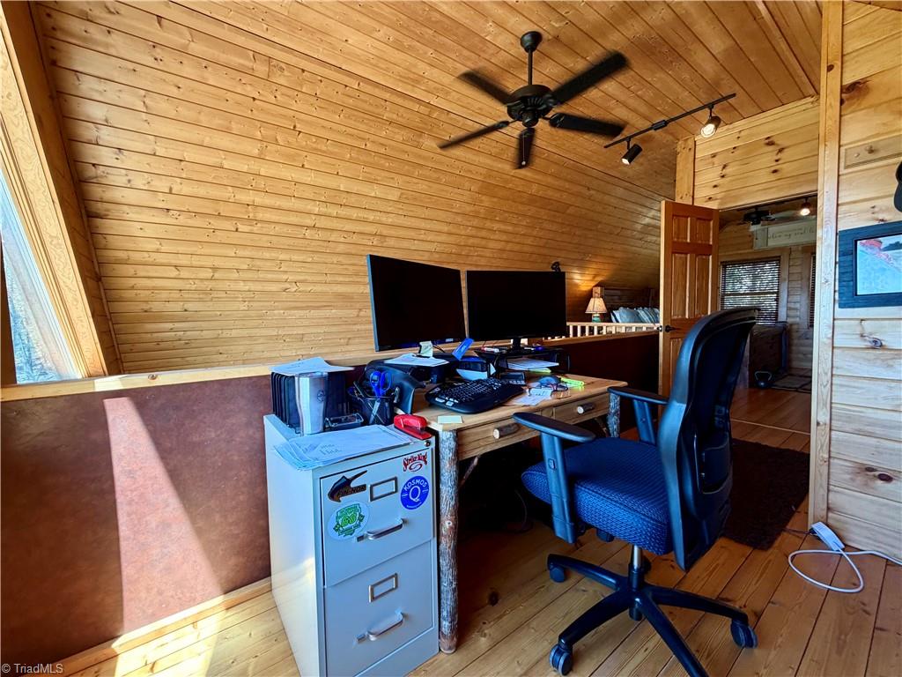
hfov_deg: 102.1
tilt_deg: -4.5
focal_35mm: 14
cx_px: 451
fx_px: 365
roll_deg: +2.0
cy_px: 338
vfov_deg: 85.7
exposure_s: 1/121
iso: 160
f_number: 2.2
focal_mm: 2.22
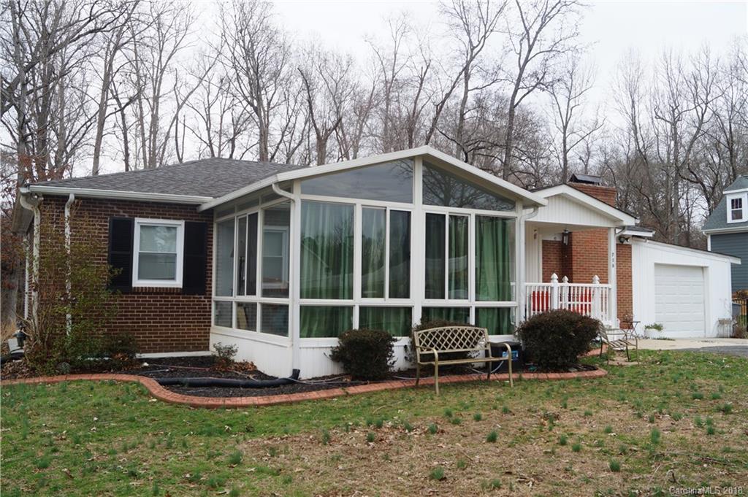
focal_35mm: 33
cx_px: 374
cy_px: 248
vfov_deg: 39.9
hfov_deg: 57.3
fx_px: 685
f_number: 7.1
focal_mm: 22
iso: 100
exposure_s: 1/100
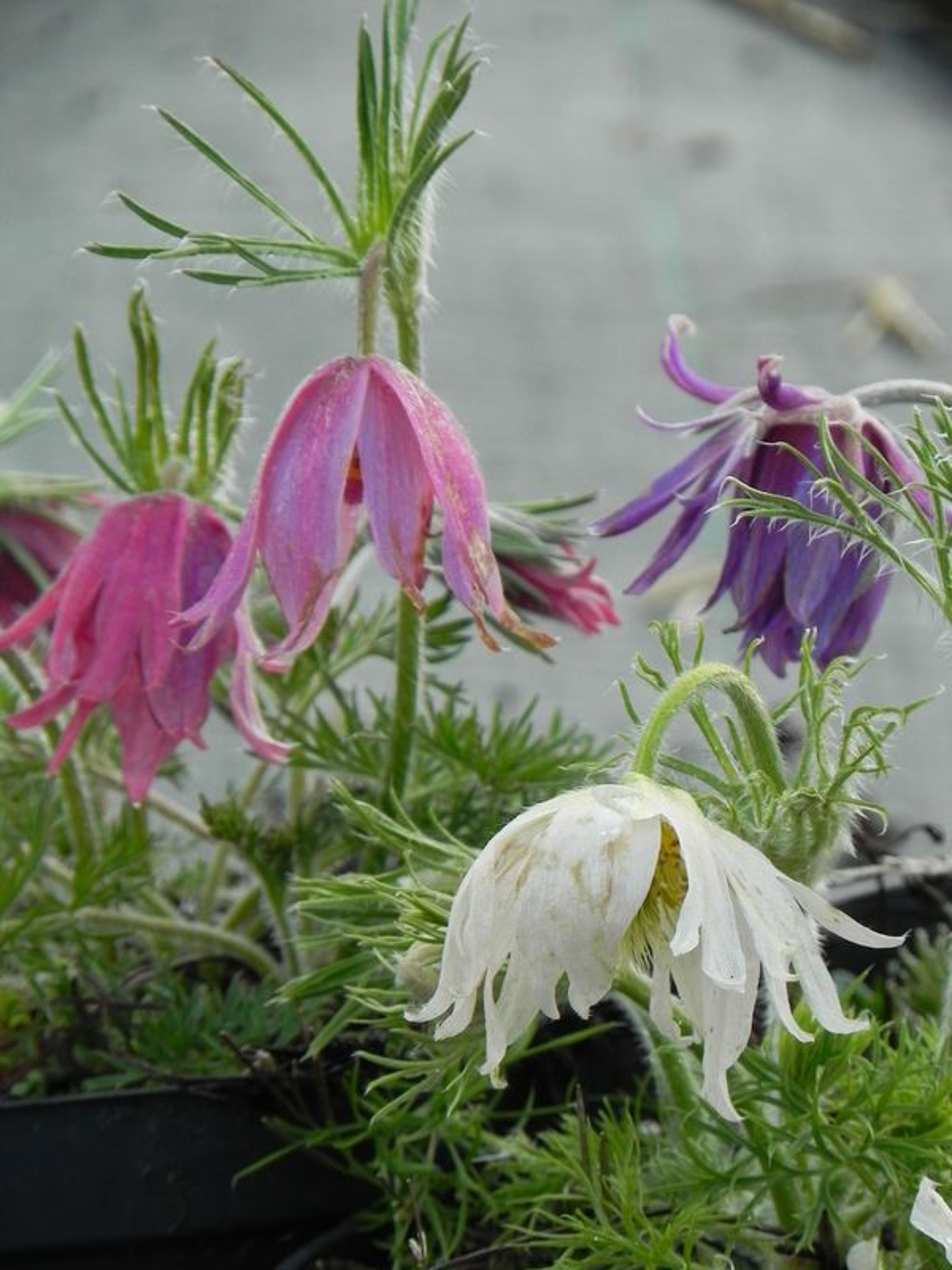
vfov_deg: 5.9
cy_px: 635
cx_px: 476
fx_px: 12357
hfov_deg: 4.4
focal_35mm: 337
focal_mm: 59.9
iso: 160
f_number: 5
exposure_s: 1/60
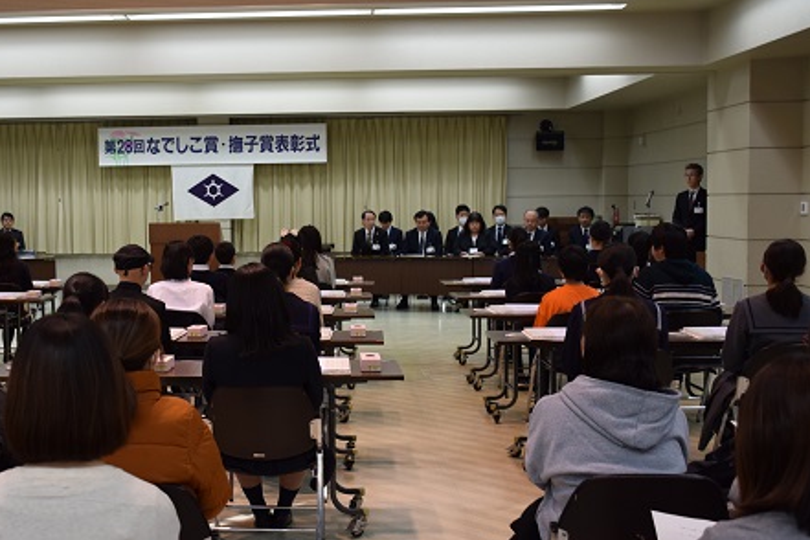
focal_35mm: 49
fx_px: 1102
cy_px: 248
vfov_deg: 27.5
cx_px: 264
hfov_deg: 39.8
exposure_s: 1/60
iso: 500
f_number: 4
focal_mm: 24
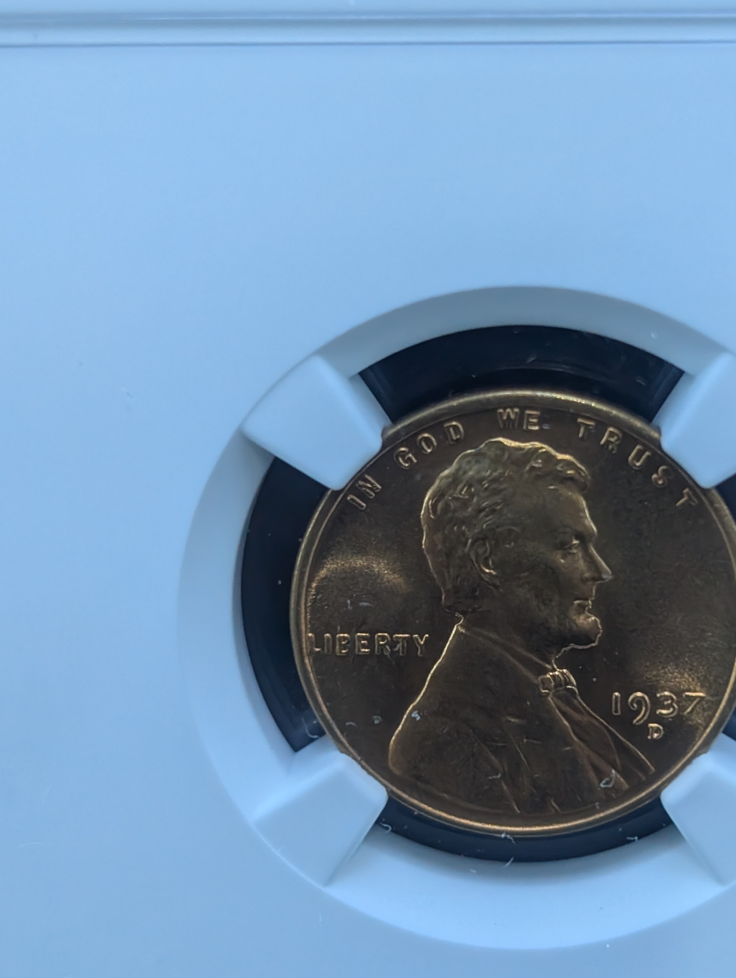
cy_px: 559
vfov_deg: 25.9
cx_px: 520
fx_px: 2121
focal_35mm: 75
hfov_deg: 19.6
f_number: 1.68
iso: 510
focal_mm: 6.9
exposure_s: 1/120
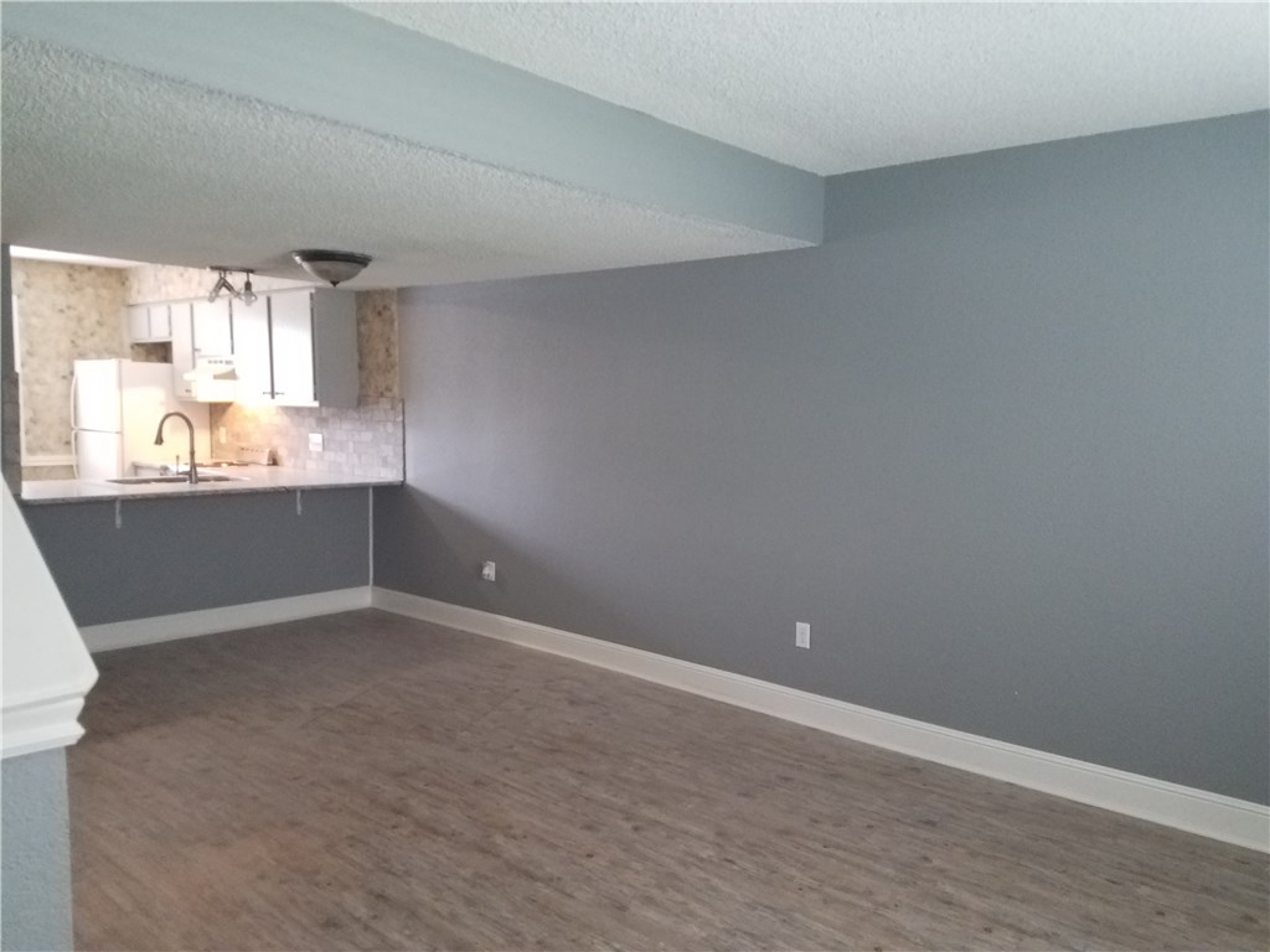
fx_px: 954
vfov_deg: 53.1
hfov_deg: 67.3
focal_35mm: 26
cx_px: 635
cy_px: 476
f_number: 1.7
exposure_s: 1/17
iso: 250
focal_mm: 4.2
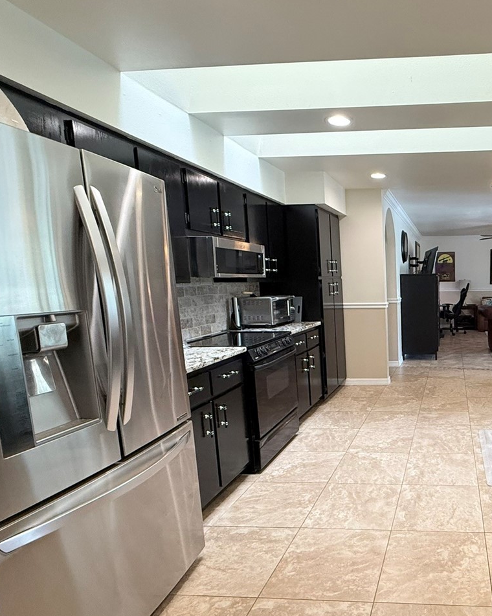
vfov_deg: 72.4
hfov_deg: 54.3
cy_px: 340
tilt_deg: -8.5
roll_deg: +1.1
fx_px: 419
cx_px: 429
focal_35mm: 23
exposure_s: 1/60
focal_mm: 2.22
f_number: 2.2
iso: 320
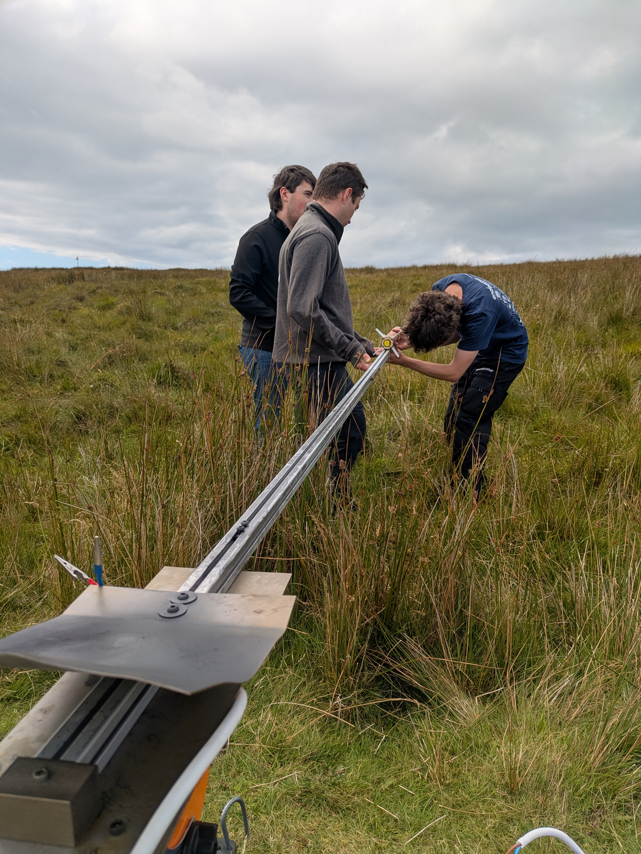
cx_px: 320
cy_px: 427
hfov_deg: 54.9
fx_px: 617
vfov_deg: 69.4
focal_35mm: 25
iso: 35
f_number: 1.89
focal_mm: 5.43
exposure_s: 1/1093
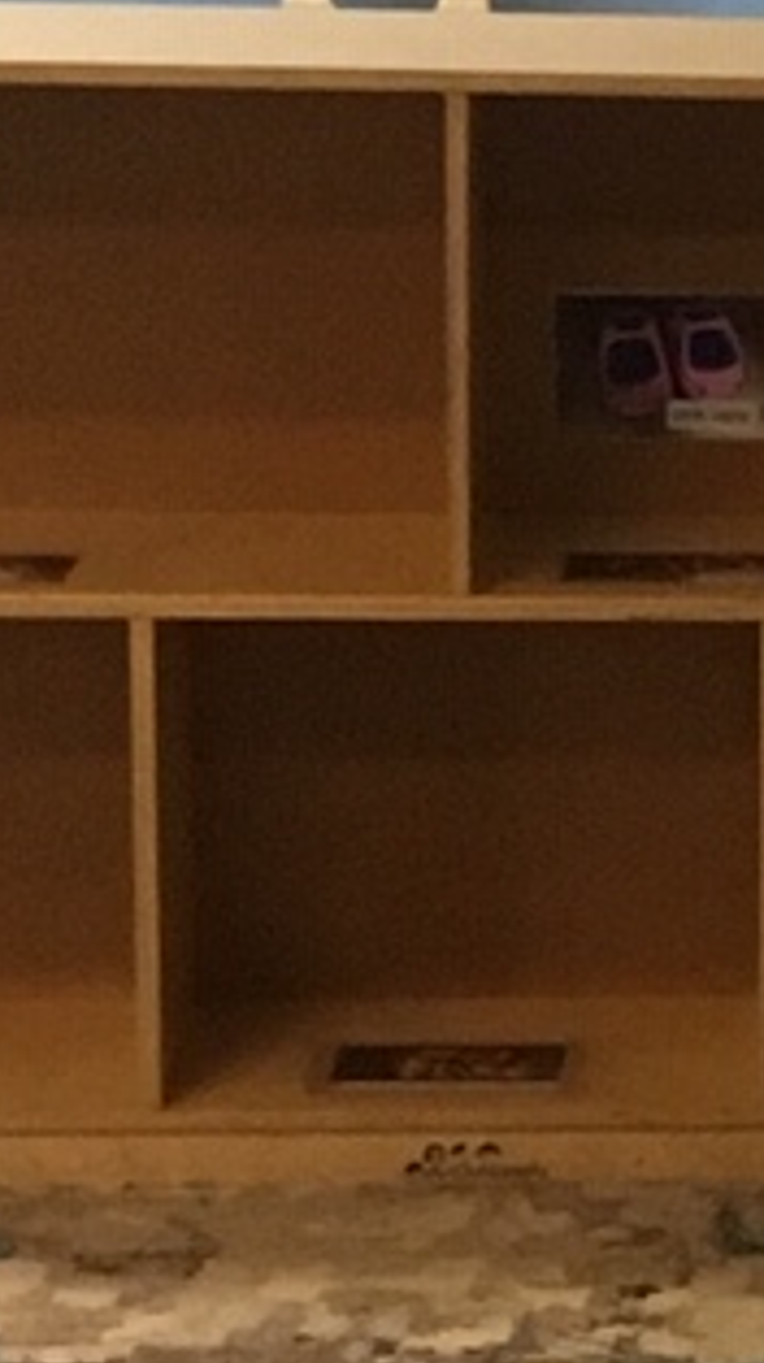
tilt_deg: -12.6
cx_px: 2097
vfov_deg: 10.6
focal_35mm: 203
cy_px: 851
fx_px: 7331
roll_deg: -2.5
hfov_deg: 5.7
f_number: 2.2
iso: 125
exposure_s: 1/30
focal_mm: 4.15
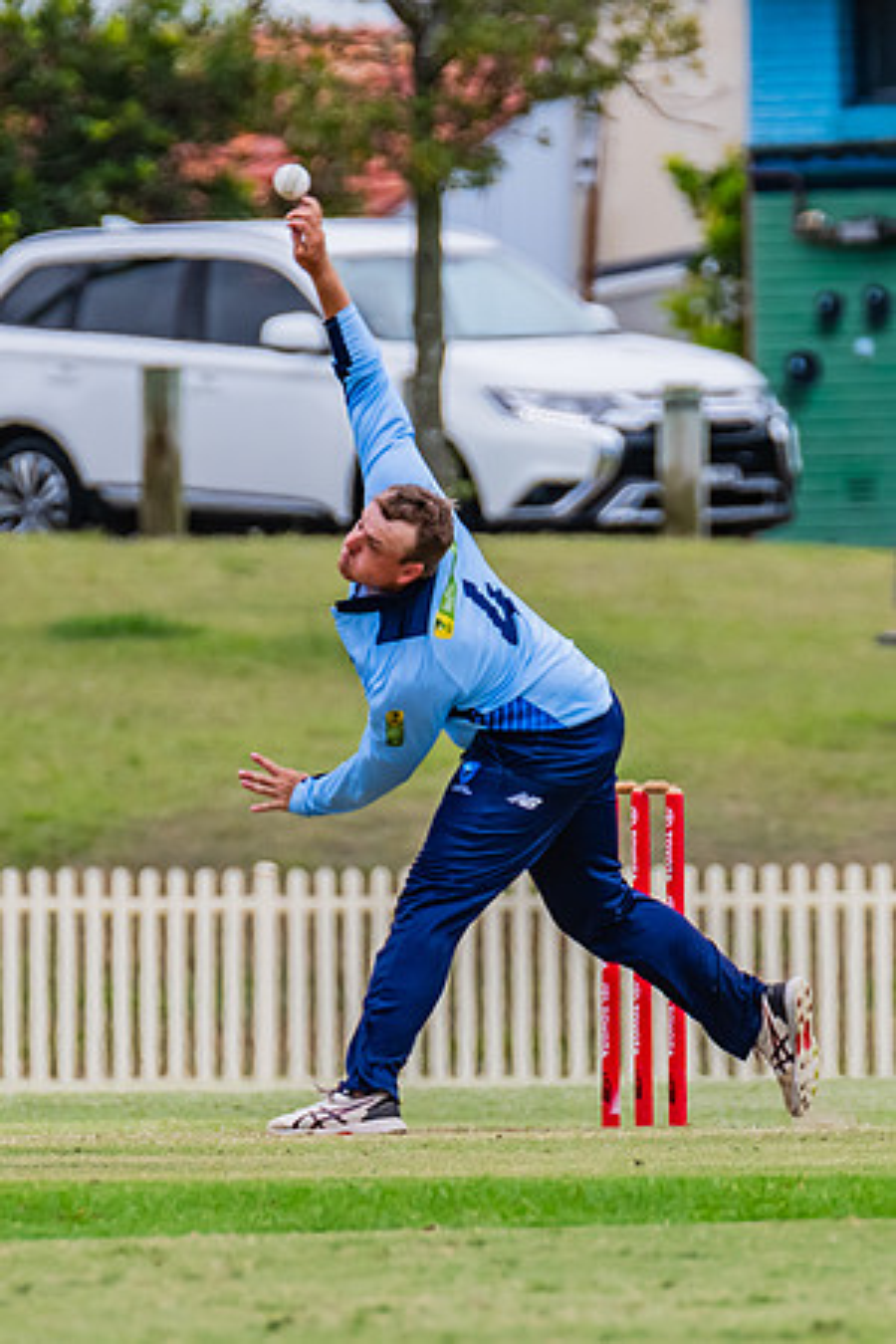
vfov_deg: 2.2
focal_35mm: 941
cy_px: 911
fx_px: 35133
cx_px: 538
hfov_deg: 1.5
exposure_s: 1/2000
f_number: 8
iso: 800
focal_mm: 460
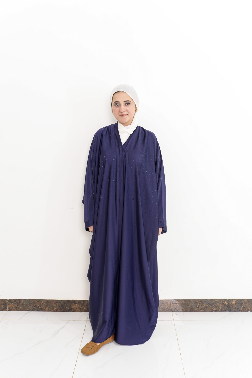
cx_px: 126
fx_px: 367
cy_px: 189
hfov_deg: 37.9
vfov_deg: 54.4
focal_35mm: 35
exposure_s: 1/100
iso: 500
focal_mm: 35
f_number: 4
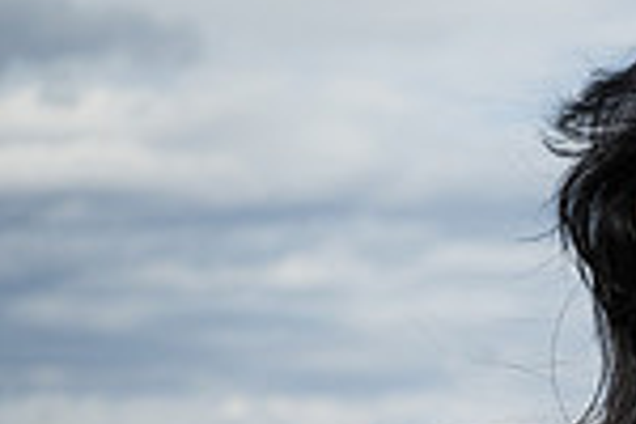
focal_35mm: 177
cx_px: 1185
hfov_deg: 10.8
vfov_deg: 7.6
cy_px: 709
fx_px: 3127
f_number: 2.8
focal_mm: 42
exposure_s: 1/1600
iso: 64
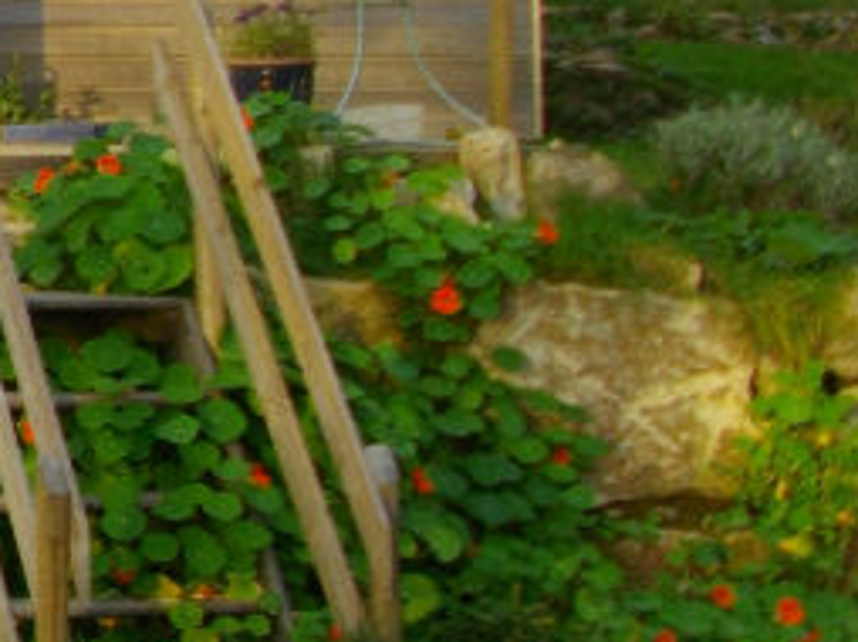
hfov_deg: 13.7
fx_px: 3120
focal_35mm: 126
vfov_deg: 11.6
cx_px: -784
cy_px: -68
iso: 100
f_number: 2.9
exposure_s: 1/200
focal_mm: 5.7
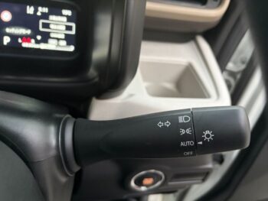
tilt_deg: -37.7
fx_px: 201
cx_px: 134
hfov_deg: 67.3
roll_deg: -10.8
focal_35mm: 26
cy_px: 100
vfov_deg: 53.1
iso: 640
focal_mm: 5.96
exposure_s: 1/40
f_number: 1.6
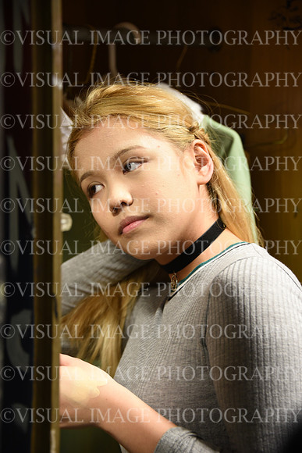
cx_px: 151
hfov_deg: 13.7
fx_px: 1257
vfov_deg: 20.4
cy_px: 226
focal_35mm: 100
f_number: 5.6
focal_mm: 100
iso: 1000
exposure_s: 1/10
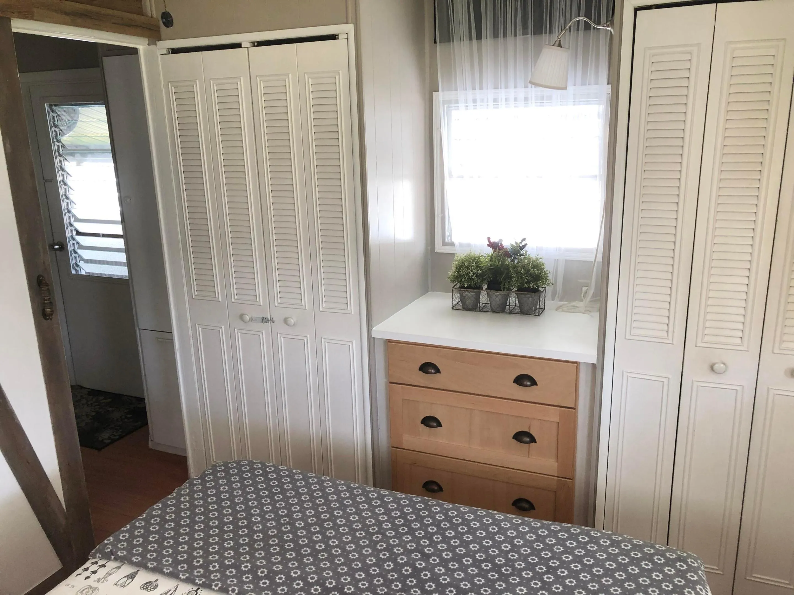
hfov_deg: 63.4
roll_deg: +1.5
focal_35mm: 28
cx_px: 397
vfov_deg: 49.7
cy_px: 298
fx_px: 642
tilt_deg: -15.5
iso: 25
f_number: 1.8
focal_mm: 3.99
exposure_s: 1/40
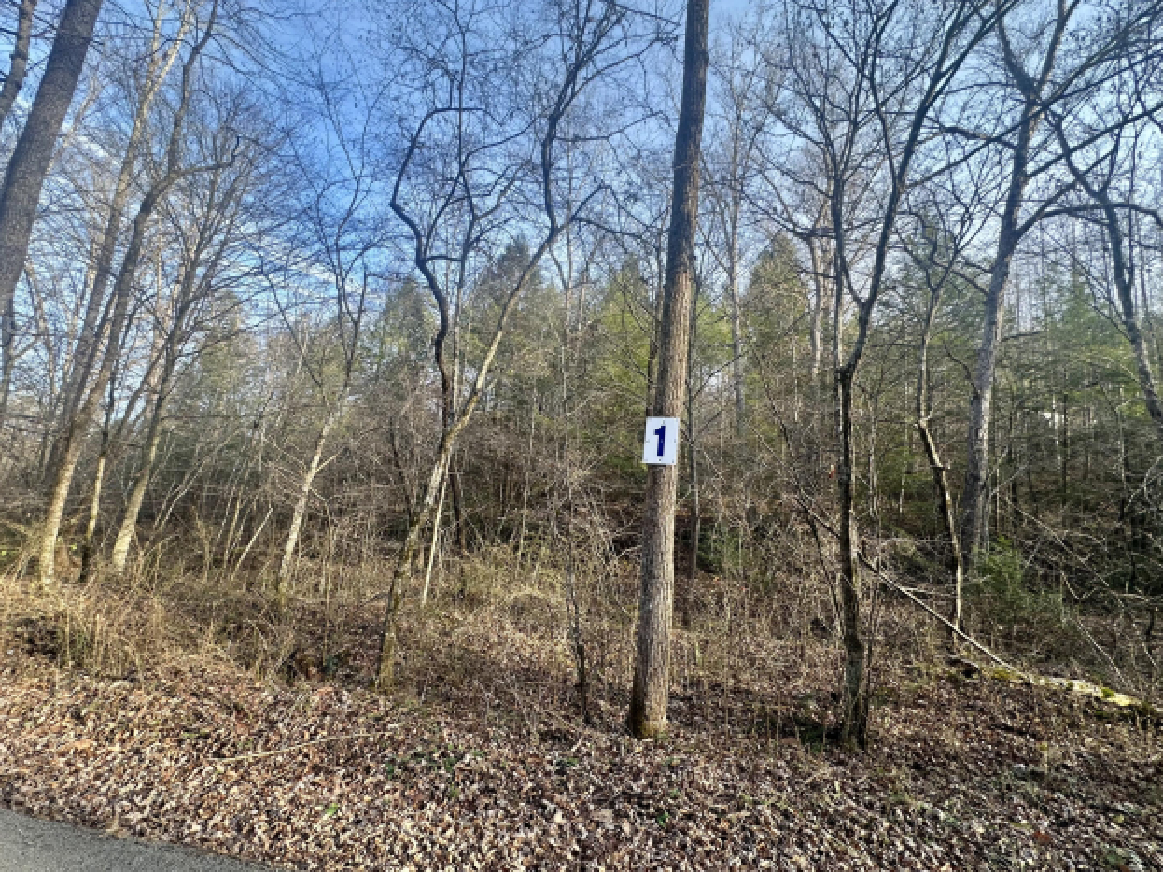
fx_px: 504
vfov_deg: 81.7
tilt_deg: +10.6
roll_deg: -5.6
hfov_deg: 98.1
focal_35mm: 15
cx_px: 559
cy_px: 456
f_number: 2.2
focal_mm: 2.22
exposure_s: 1/136
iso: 40
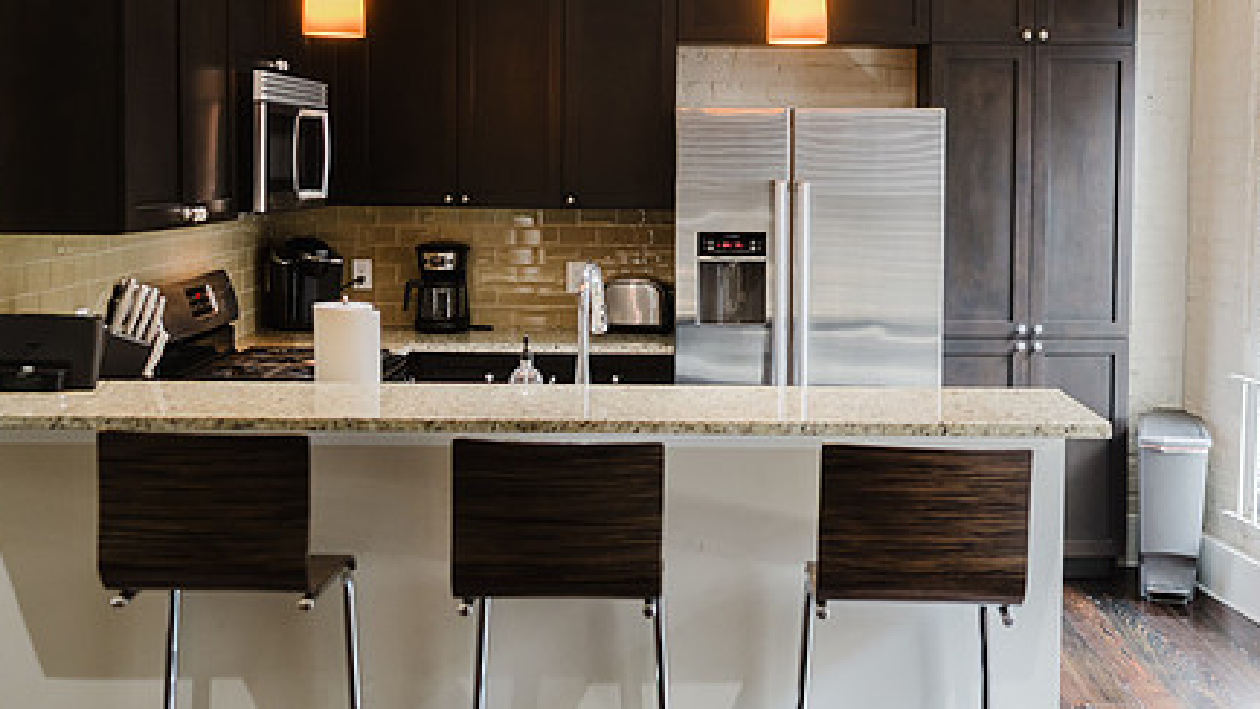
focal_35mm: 49
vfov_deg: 24.3
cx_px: 705
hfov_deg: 42.0
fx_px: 1637
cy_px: 237
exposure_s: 1/60
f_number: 2.5
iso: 400
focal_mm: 35
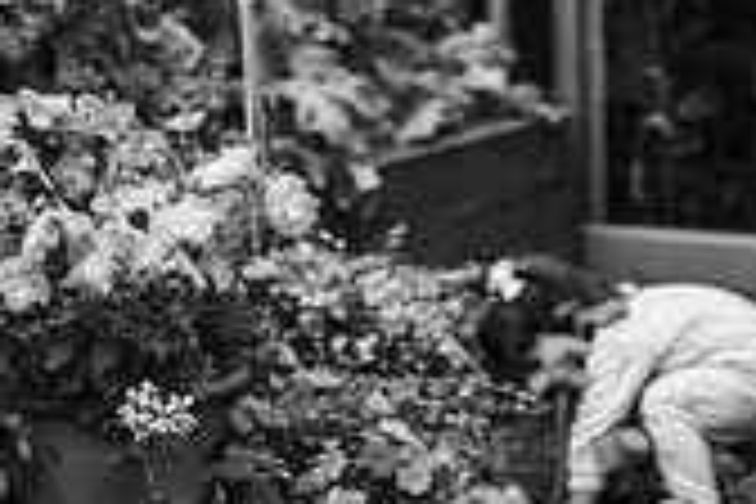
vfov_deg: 4.7
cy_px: -162
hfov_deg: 7.0
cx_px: 580
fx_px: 6174
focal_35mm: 294
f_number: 1.8
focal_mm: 85
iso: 100
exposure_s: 1/2000
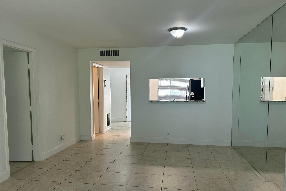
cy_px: 109
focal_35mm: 28
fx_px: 222
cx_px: 140
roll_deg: +0.0
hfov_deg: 65.5
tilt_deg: -4.4
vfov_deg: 46.3
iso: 100
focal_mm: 5.7
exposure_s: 1/120
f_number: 1.5
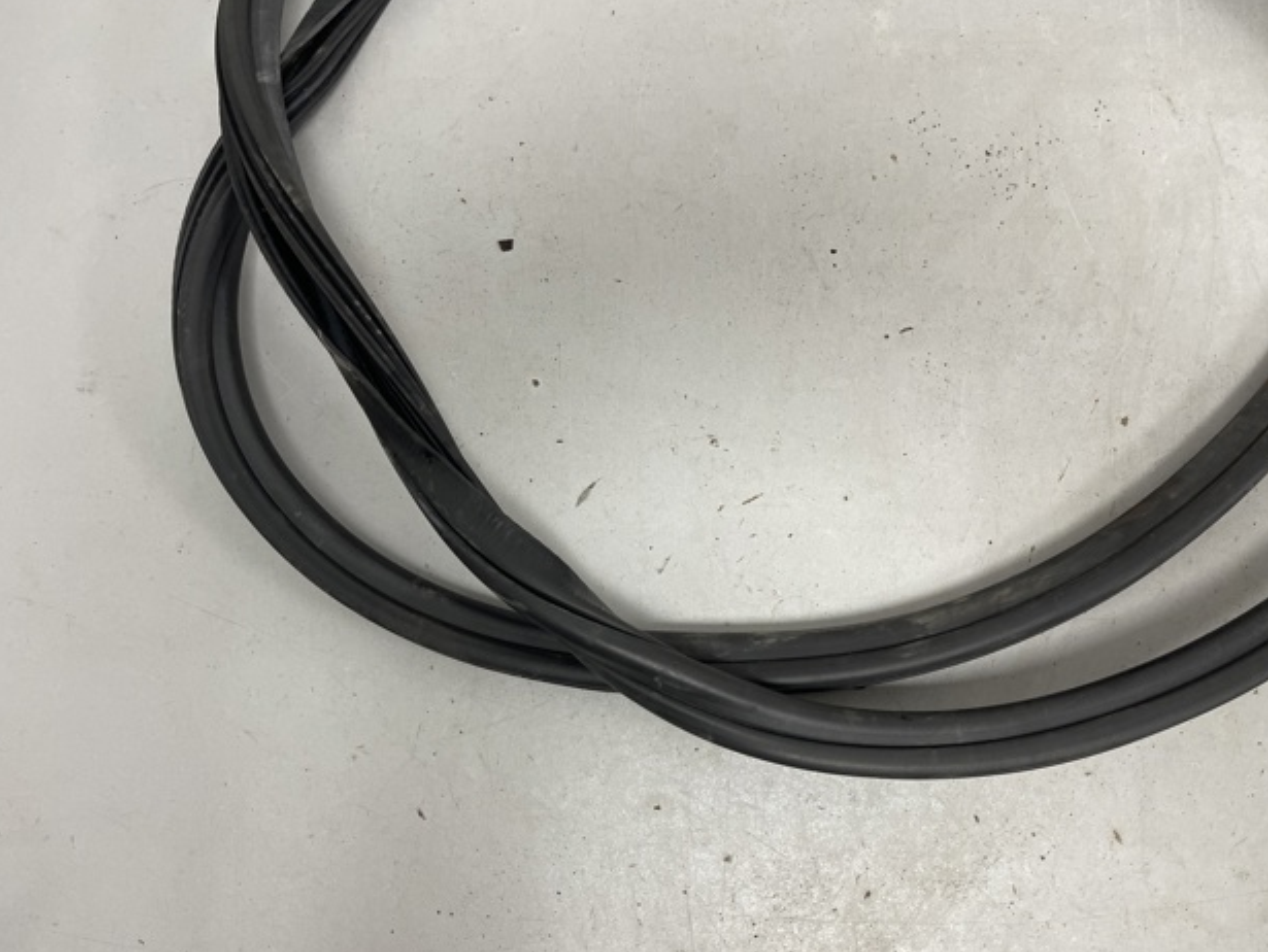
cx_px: 637
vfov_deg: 53.1
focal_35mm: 26
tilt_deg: -76.5
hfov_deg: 67.3
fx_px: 953
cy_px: 470
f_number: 1.6
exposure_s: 1/100
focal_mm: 5.1
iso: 125
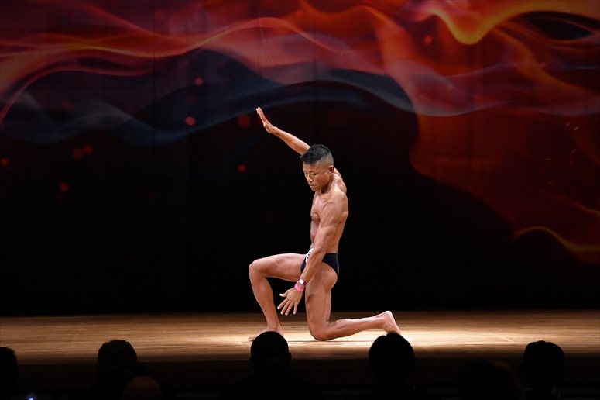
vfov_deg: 7.3
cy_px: 200
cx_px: 300
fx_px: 3115
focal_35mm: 187
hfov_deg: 11.0
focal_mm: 125
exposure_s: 1/400
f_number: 5.6
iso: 4000
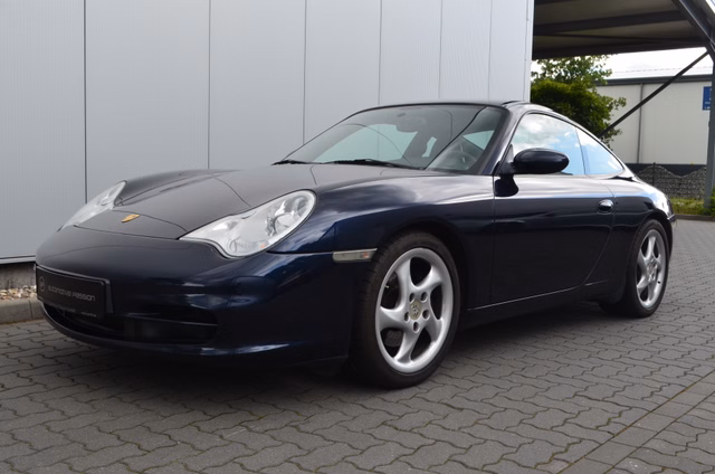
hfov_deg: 53.2
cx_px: 358
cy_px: 237
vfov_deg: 36.7
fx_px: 714
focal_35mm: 36
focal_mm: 24
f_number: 10
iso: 250
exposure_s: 1/60
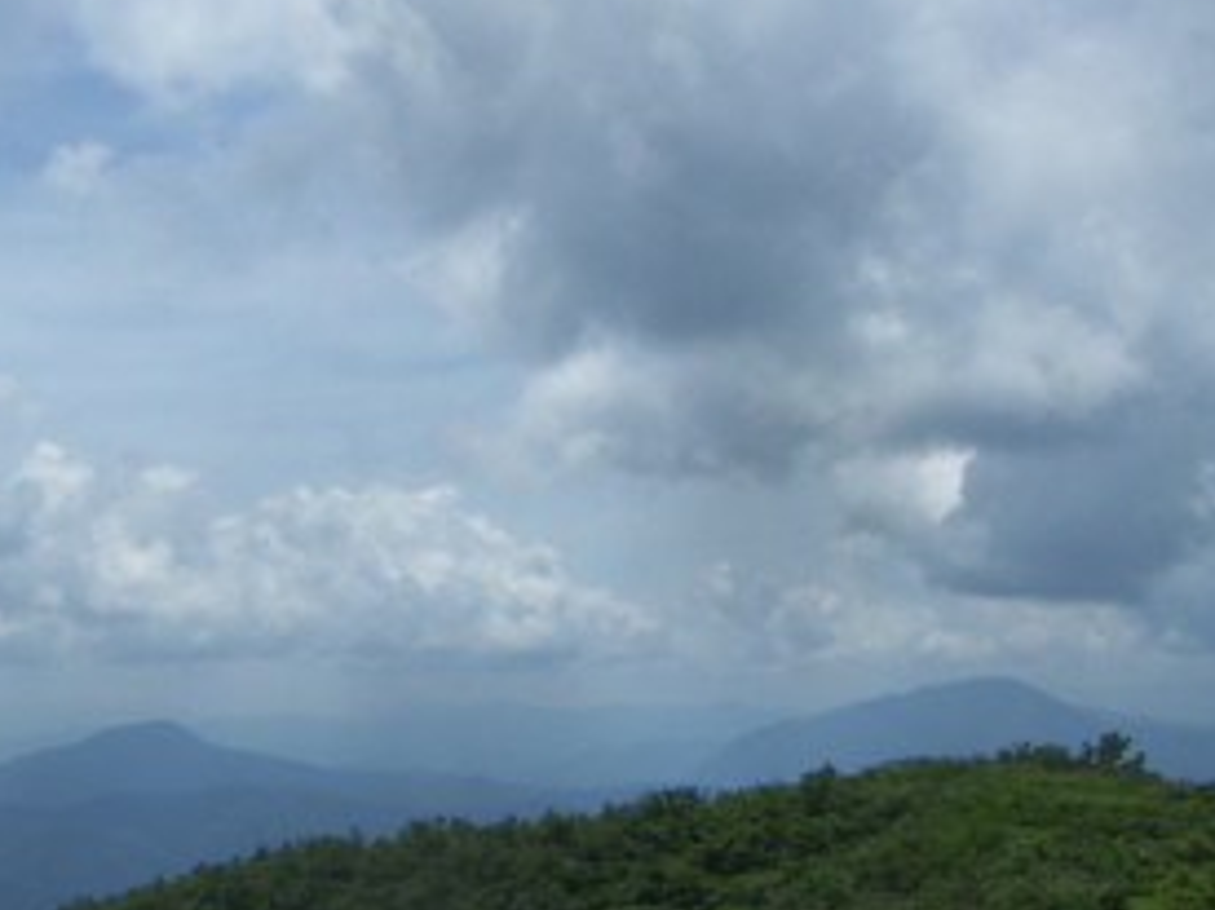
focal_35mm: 59
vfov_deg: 24.5
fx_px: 2070
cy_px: 676
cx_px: 415
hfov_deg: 32.5
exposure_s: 1/500
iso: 50
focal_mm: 4.7
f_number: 6.7
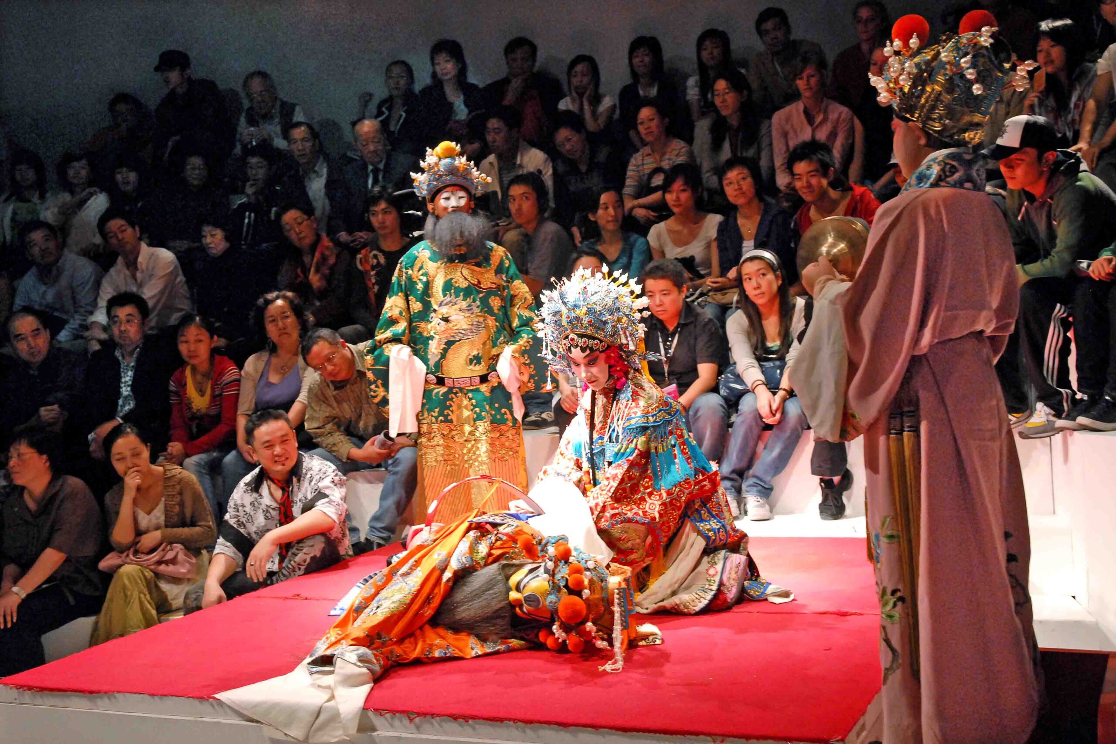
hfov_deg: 46.4
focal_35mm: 42
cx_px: 558
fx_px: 1302
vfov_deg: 31.9
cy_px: 372
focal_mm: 28
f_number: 5.6
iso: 800
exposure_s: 1/30
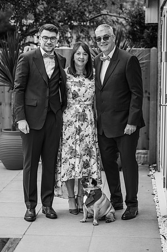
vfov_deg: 23.9
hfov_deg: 16.0
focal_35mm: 85
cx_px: 84
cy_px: 126
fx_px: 593
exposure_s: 1/640
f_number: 2.5
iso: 100
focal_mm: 85
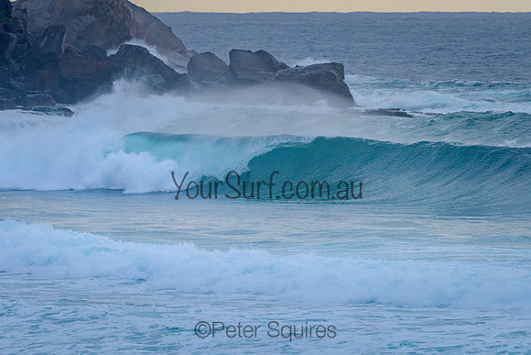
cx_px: 245
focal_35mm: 441
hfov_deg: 4.7
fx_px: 6513
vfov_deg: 3.1
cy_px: 157
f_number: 5.6
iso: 800
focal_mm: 360
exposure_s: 1/2000
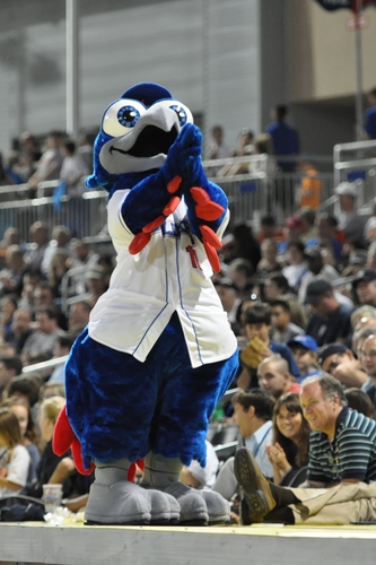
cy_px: 282
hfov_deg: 7.6
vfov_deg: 11.4
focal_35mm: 180
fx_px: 2822
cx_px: 188
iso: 1600
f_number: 2.8
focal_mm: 120
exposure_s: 1/160
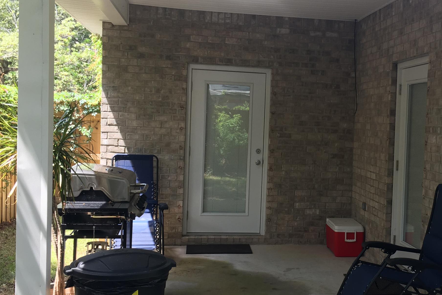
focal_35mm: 50
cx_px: 312
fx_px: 614
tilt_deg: -3.1
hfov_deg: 38.9
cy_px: 154
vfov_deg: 27.0
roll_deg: -2.2
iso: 25
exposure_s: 1/120
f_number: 2.2
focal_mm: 4.15
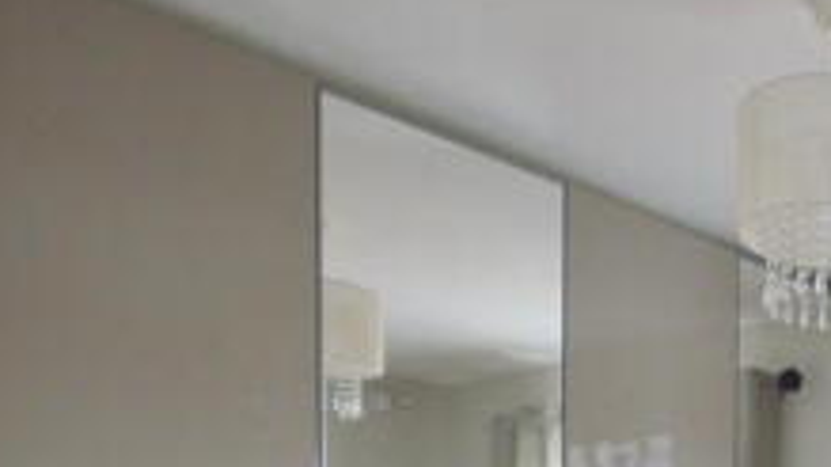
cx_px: 907
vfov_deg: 20.6
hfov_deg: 37.0
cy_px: 752
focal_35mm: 47
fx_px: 1035
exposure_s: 1/60
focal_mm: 10
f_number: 3.5
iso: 1100
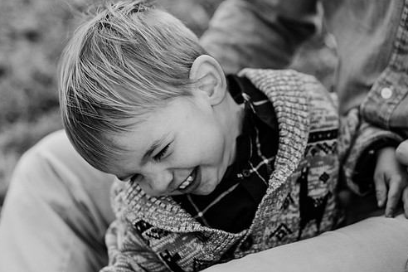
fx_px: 669
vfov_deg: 23.0
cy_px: 126
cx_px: 209
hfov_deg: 33.9
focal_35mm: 59
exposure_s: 1/1000
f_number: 2.8
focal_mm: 50
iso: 500
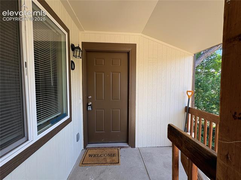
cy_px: 90
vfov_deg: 85.6
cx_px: 120
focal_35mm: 14
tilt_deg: -2.5
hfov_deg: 102.1
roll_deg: +0.2
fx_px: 97
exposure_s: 1/122
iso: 40
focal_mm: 2.22
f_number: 2.2
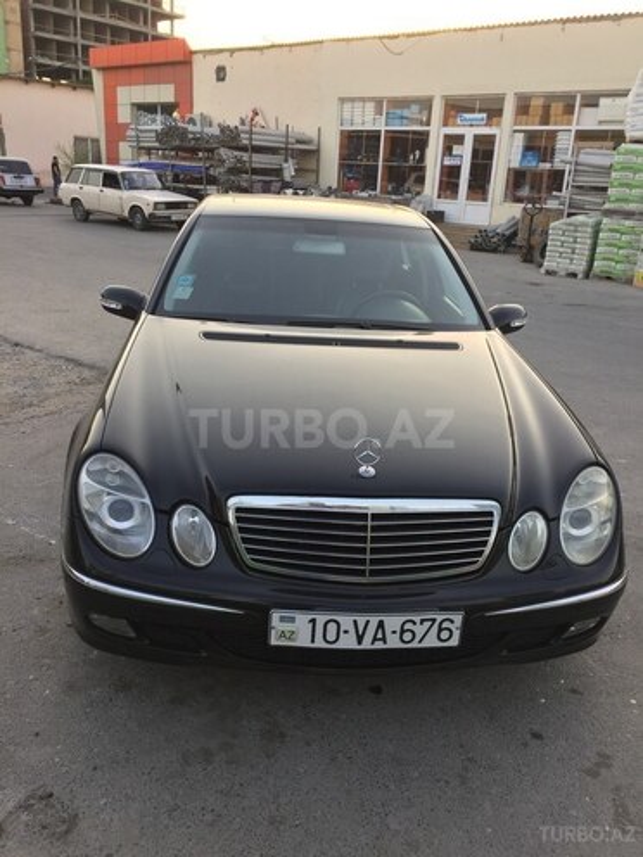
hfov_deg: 48.2
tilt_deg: -17.1
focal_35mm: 29
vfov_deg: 61.7
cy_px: 428
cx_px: 322
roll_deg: -3.4
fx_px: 718
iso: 32
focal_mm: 4.15
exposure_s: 1/103
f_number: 2.2
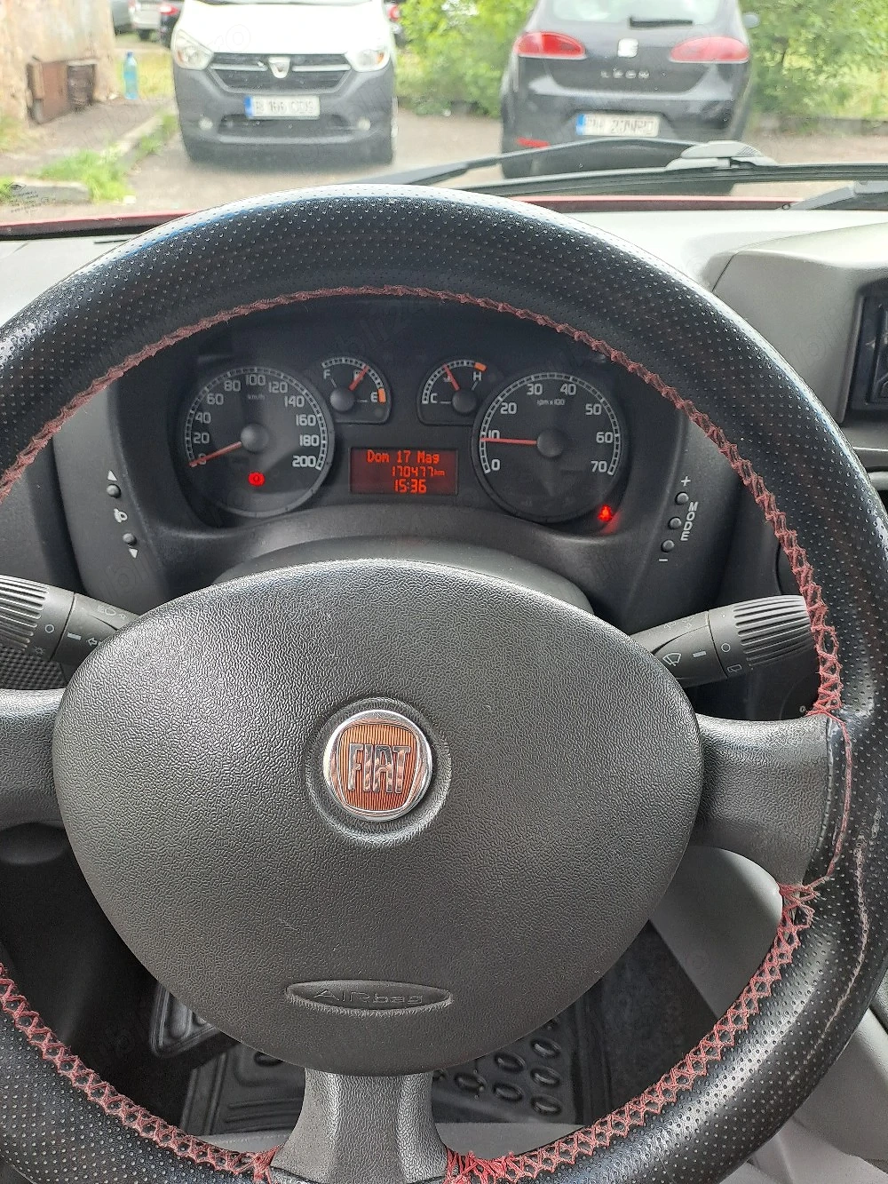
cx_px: 444
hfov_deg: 54.9
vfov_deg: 69.4
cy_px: 592
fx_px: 855
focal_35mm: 25
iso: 32
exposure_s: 1/50
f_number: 1.8
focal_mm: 4.65
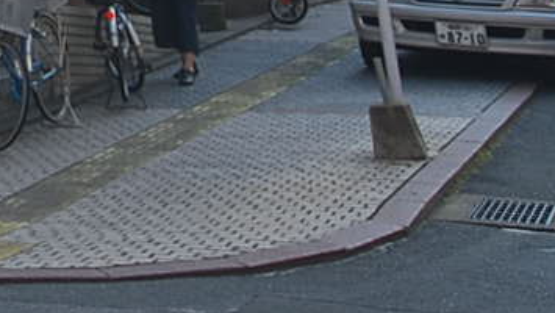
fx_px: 1767
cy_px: -596
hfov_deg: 14.6
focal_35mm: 120
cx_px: -568
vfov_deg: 8.6
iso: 100
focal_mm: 14
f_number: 6.3
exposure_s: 1/160
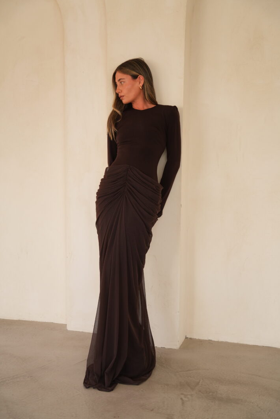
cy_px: 210
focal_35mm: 49
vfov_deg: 40.6
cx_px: 140
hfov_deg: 27.7
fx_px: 568
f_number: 5
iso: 500
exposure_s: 1/100
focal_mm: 48.7
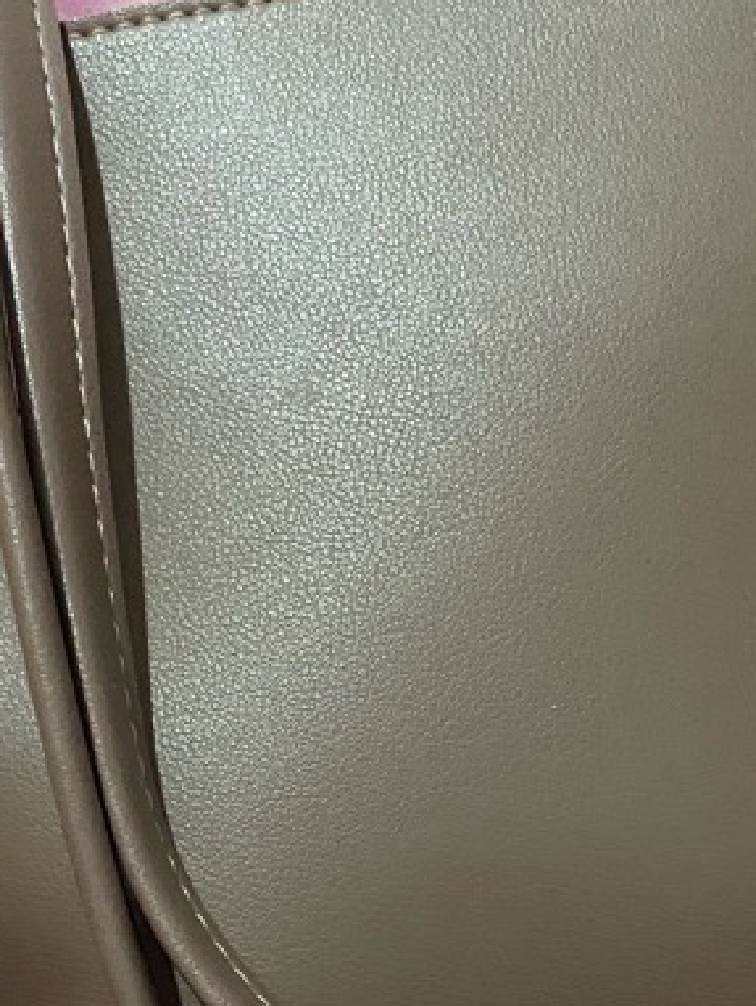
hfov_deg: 21.6
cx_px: 487
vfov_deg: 27.7
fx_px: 1978
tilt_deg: -55.7
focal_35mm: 68
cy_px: 872
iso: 800
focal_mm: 4.25
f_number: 1.8
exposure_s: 1/27
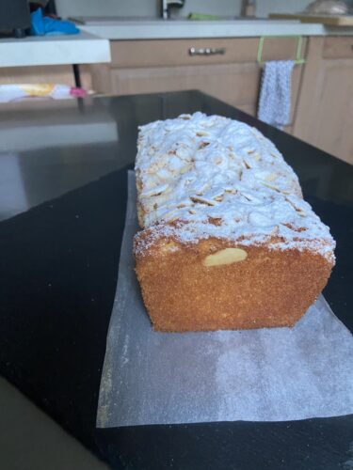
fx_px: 354
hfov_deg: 53.1
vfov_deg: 67.3
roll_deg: -0.2
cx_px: 176
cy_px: 235
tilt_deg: -31.2
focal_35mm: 26
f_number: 1.8
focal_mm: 4.25
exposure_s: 1/60
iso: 400
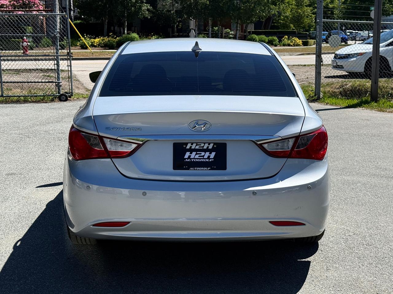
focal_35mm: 48
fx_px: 545
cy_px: 147
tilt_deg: -7.7
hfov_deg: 39.7
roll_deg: +0.2
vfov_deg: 30.3
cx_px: 196
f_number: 1.78
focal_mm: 6.76
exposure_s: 1/6024
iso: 80
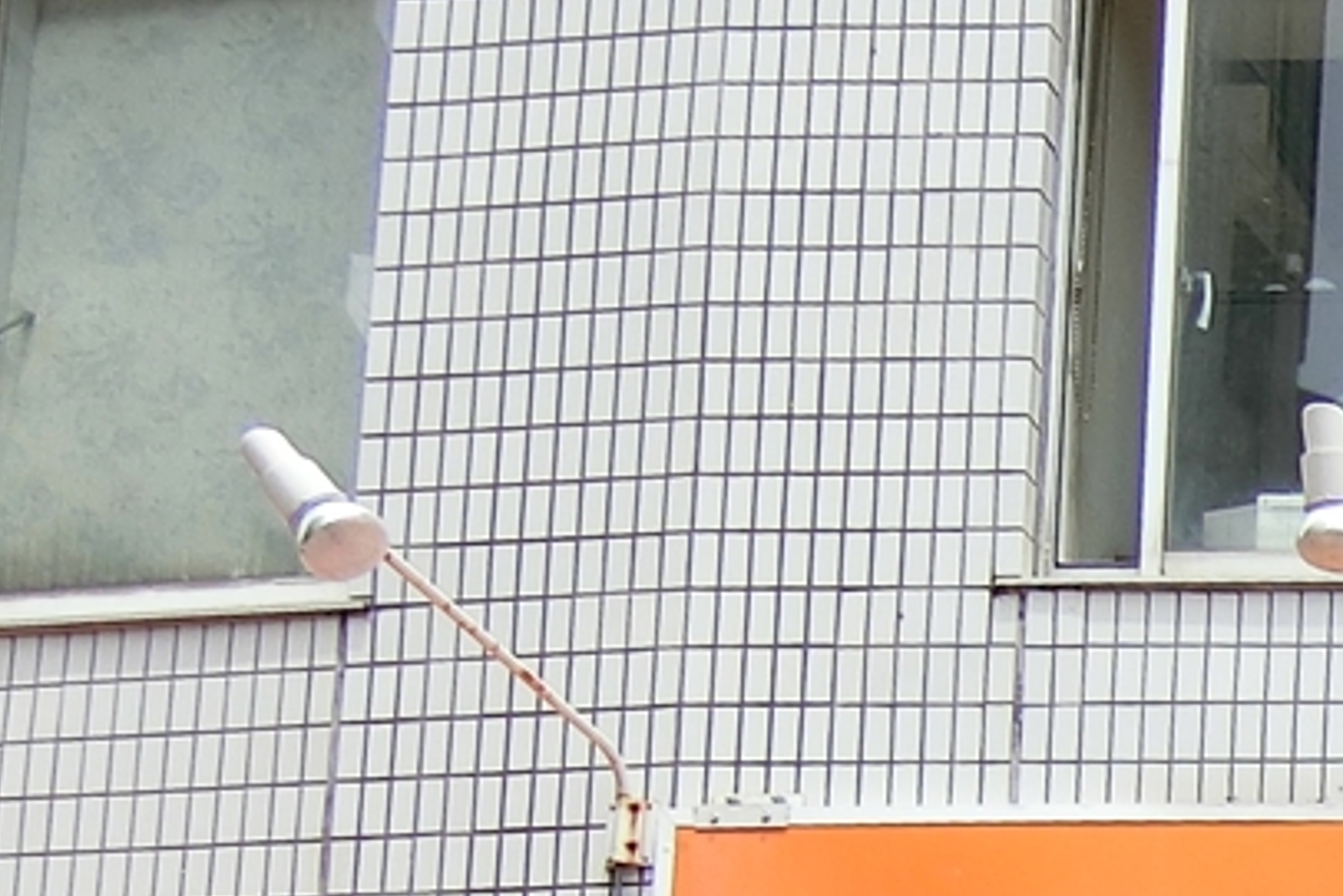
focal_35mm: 86
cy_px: 1865
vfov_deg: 13.4
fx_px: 3209
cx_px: 2448
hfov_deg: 18.3
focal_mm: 4.6
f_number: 2.8
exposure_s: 1/1000
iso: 80
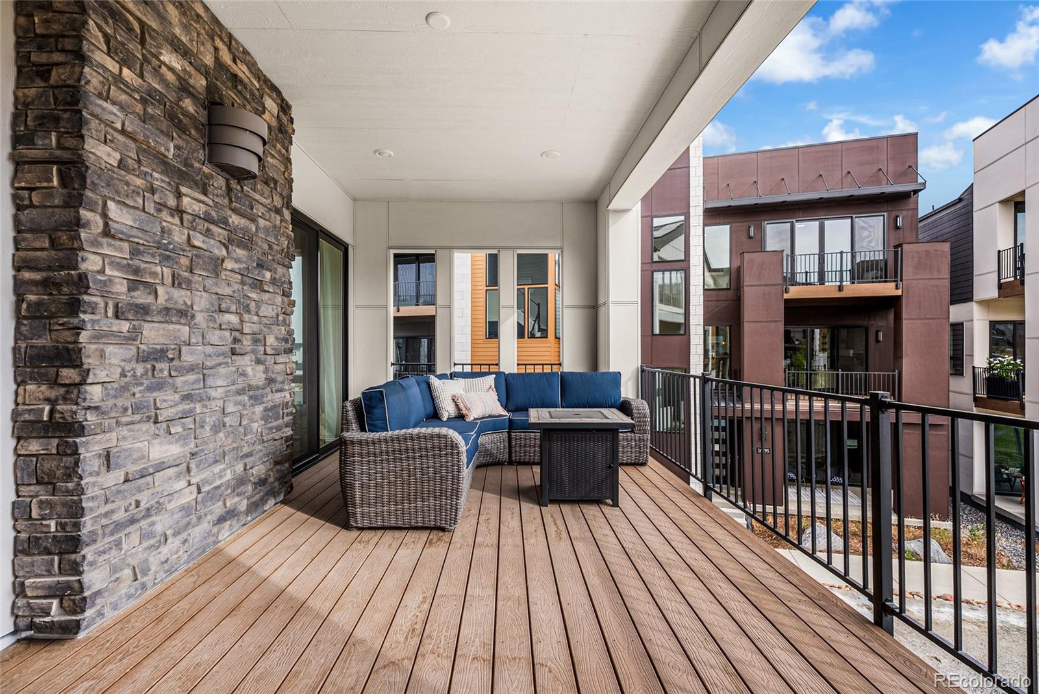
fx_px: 462
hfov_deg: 96.7
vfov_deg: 73.8
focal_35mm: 16
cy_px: 347
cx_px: 520
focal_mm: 16
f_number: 8
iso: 200
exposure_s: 1/25
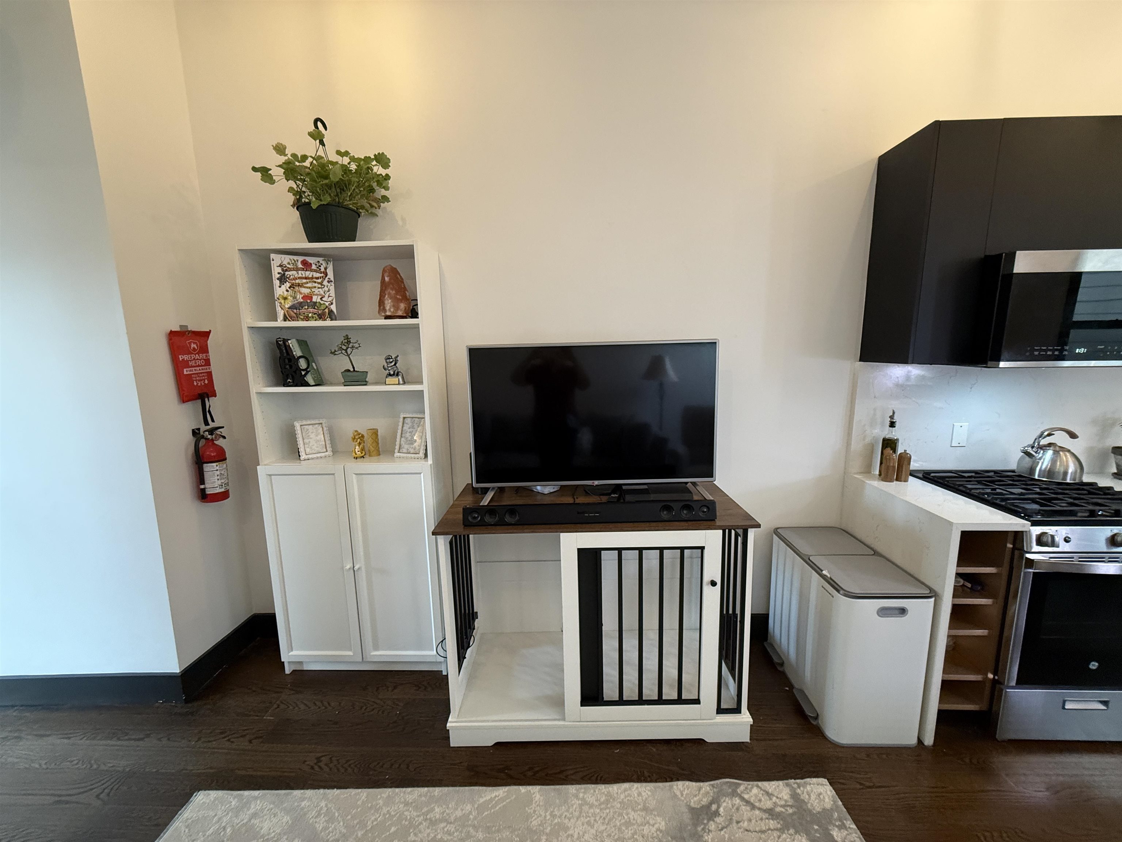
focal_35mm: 14
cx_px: 561
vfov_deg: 85.7
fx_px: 454
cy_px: 421
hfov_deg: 102.1
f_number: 2.2
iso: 250
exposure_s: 1/60
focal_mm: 2.22
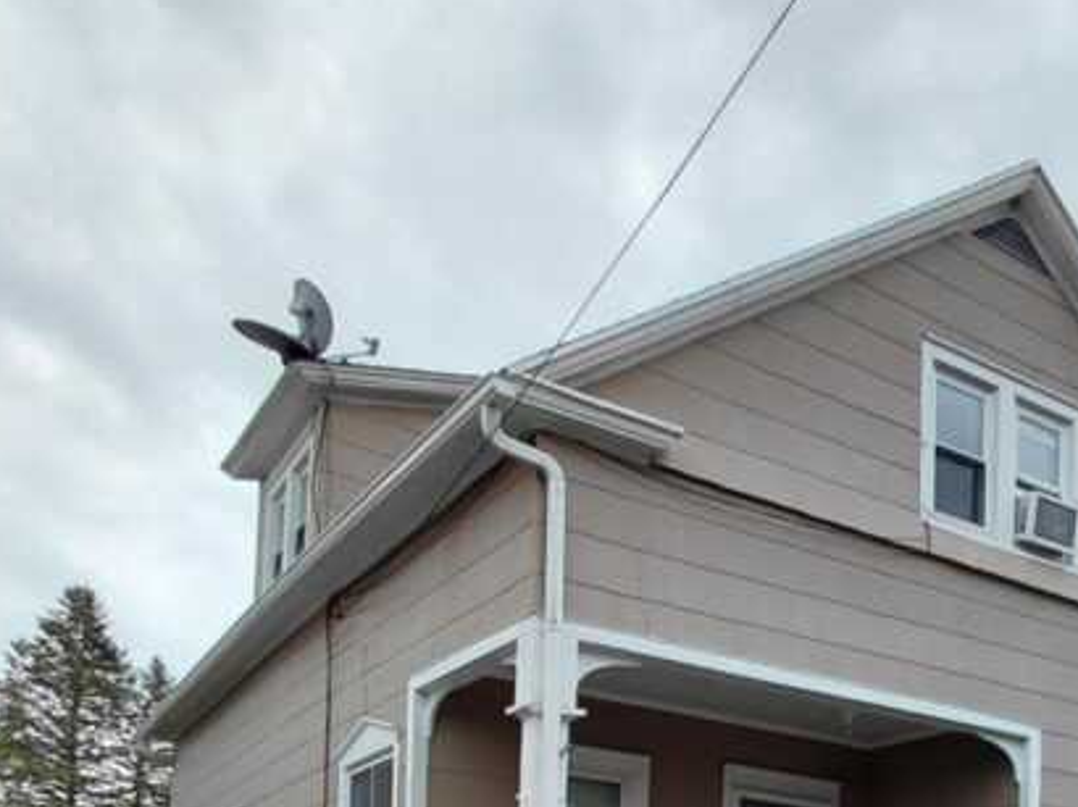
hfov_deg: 44.1
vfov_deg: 30.0
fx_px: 1245
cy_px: 996
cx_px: 894
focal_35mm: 40
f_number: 2.2
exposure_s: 1/741
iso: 40
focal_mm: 1.64
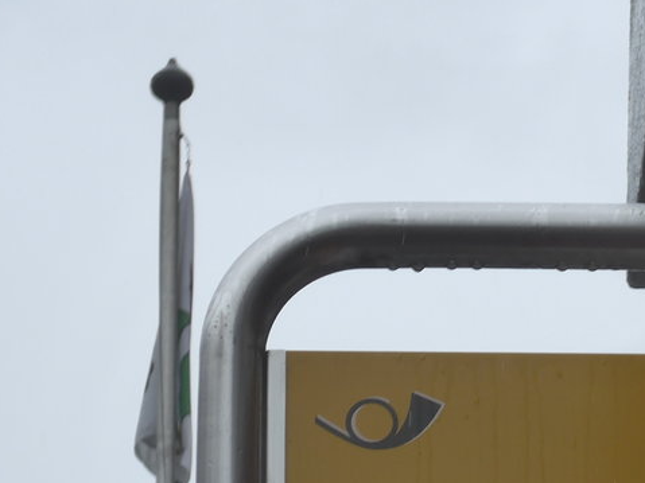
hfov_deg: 6.7
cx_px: 684
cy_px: 579
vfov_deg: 5.1
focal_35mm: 293
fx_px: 5458
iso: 160
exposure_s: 1/640
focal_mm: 22.9
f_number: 5
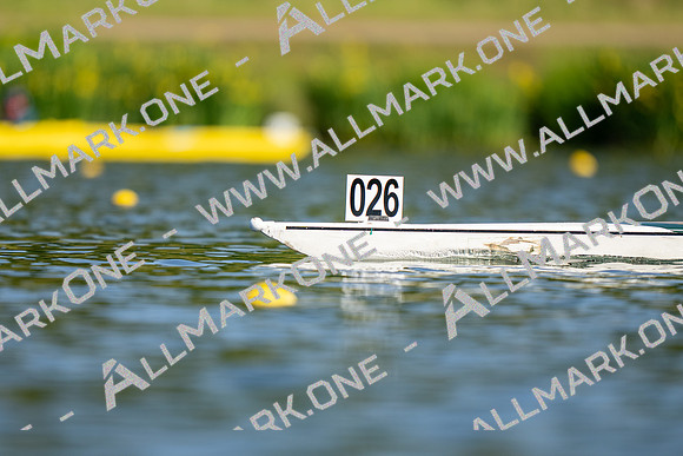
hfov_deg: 3.4
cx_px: 342
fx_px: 11385
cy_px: 228
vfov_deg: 2.3
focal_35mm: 600
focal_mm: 400
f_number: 2.8
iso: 100
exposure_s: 1/2500
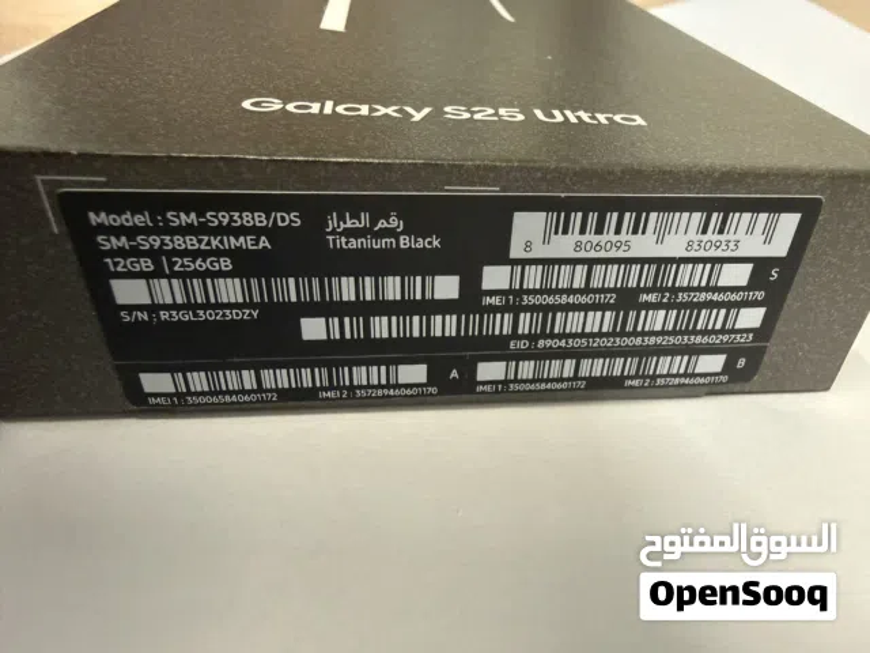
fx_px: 603
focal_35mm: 24
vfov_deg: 56.8
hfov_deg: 71.6
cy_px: 326
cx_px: 435
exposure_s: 1/50
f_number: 2.2
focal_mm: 2.22
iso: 1000
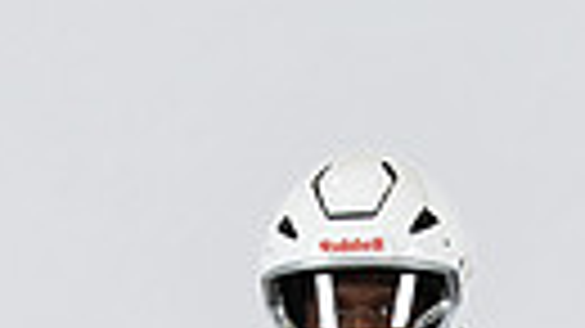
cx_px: 346
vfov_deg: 9.2
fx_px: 1770
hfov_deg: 18.7
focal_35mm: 114
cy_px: 858
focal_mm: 31.6
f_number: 4
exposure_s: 1/125
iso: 400
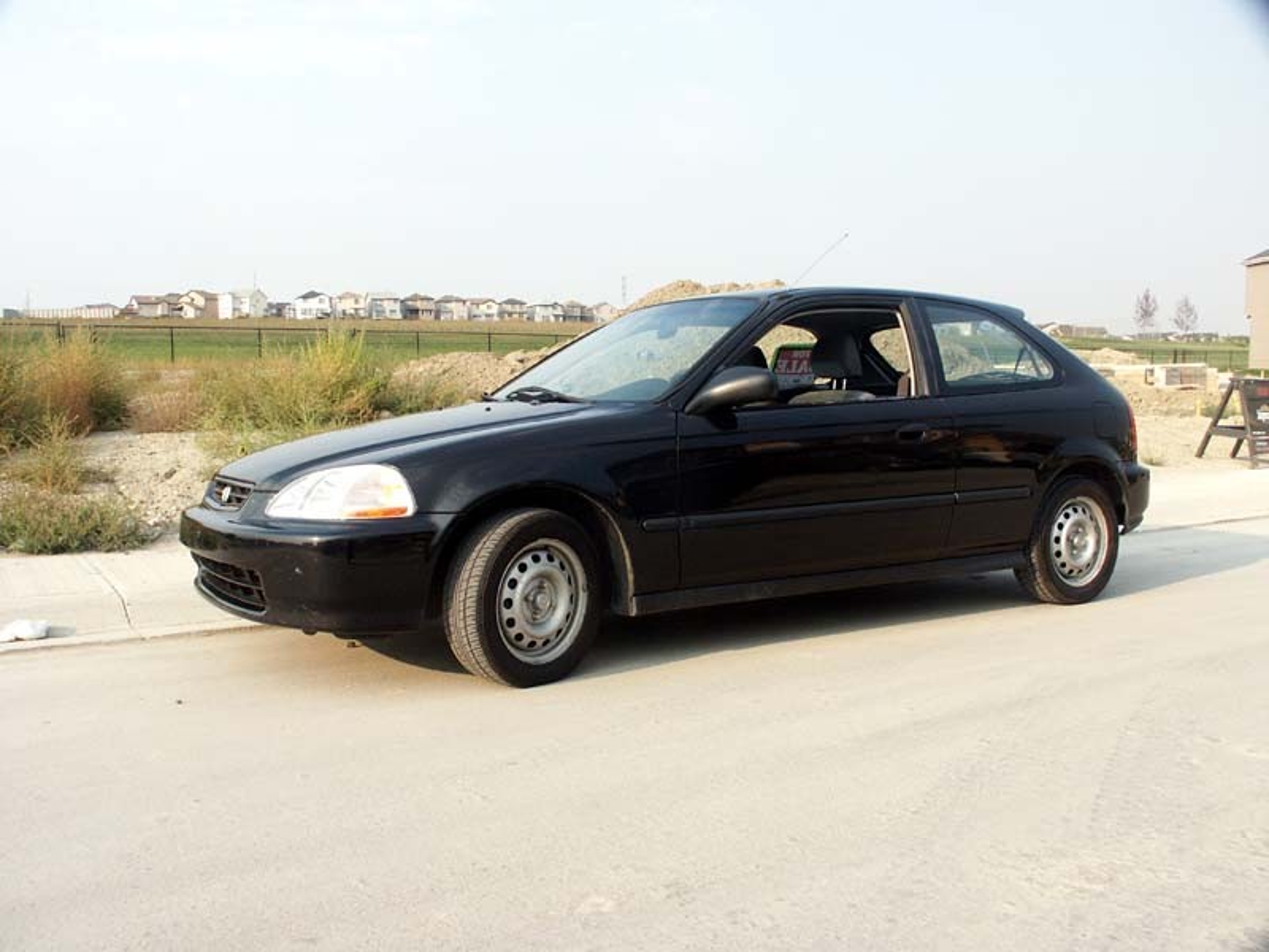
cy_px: 476
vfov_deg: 42.9
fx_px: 1210
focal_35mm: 33
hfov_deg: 55.4
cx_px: 634
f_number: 5.6
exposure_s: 1/180
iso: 100
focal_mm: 8.63
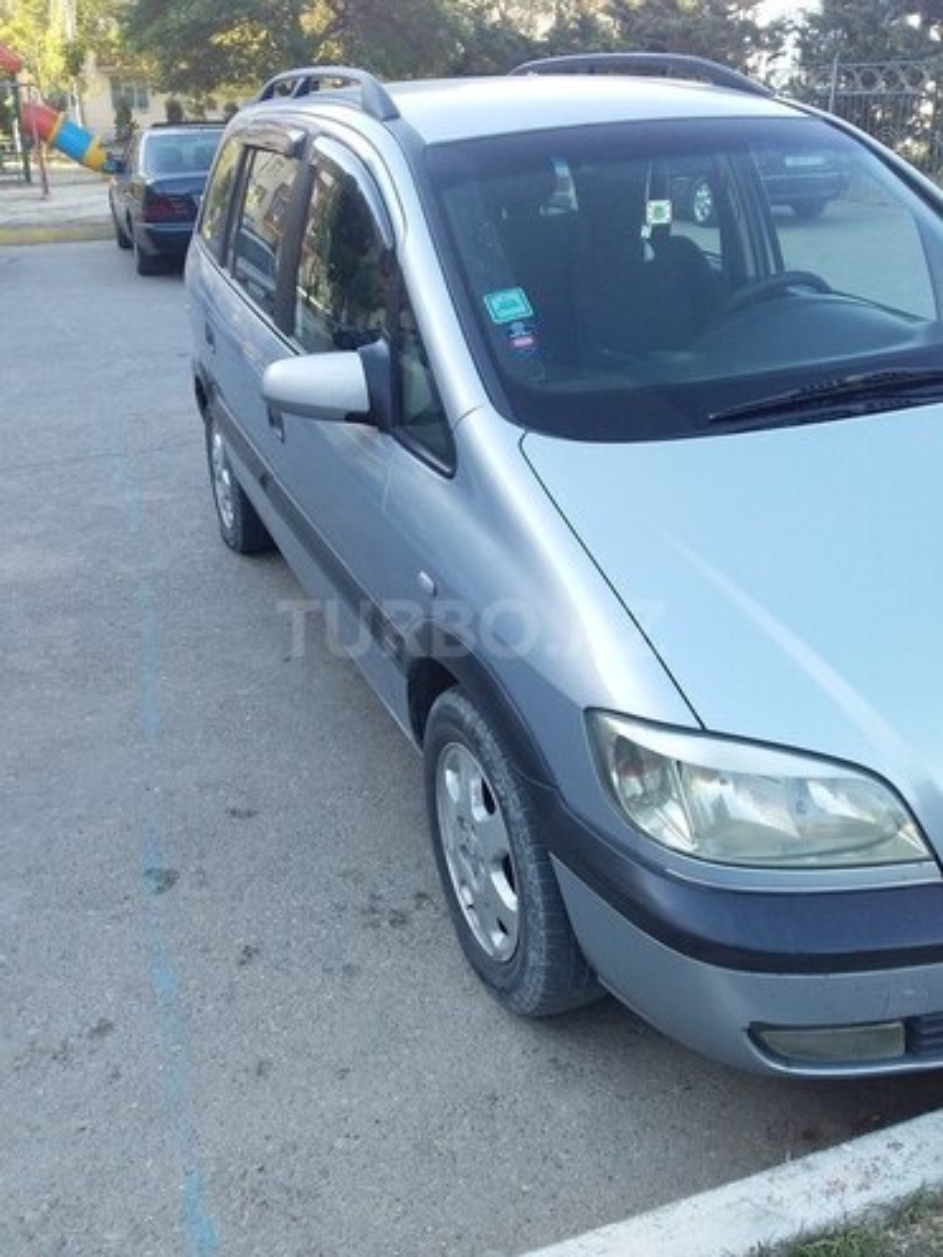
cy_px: 628
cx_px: 472
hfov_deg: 45.4
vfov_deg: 58.4
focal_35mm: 31
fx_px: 1126
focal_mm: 3.3
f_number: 2.2
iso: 40
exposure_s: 1/136
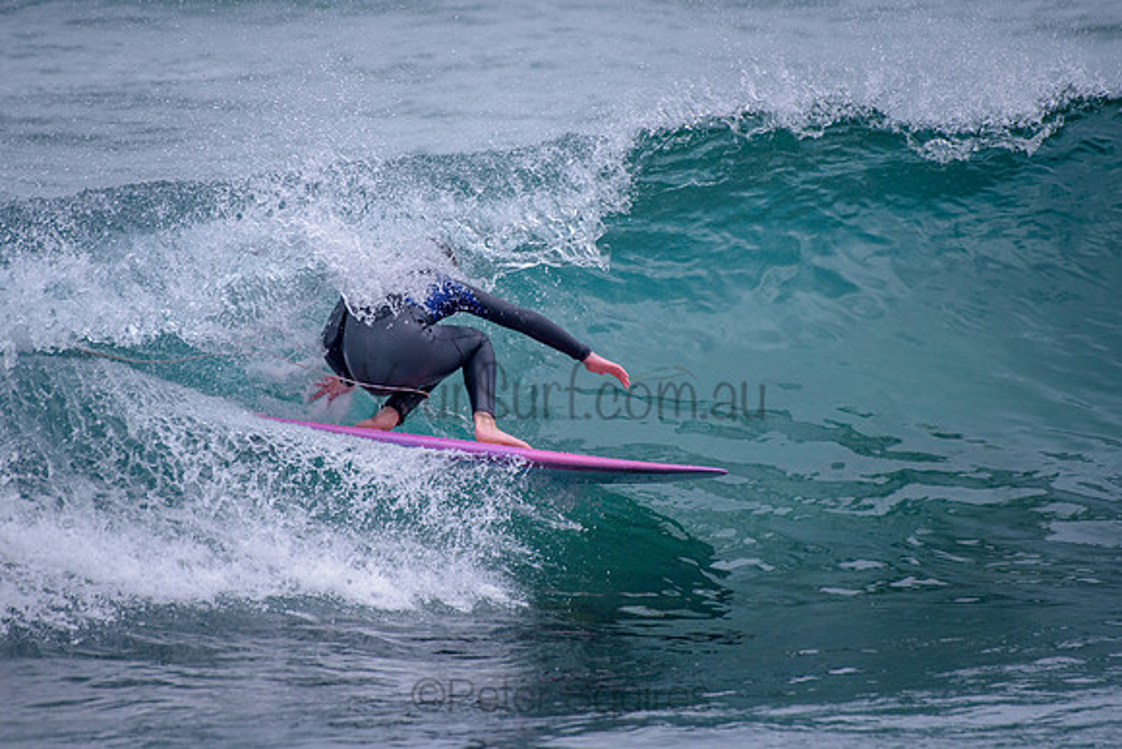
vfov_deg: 2.2
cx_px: 534
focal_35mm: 613
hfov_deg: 3.4
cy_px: 327
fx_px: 19110
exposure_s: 1/2000
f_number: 5.6
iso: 200
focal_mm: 500
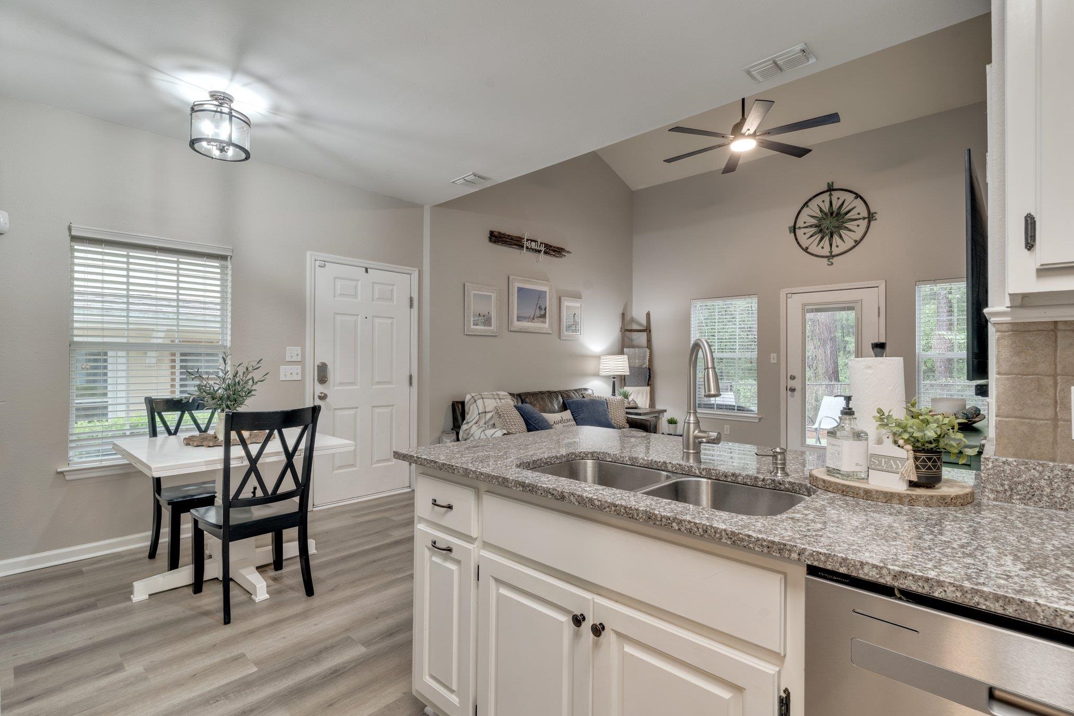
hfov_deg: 93.3
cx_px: 537
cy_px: 358
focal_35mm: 17
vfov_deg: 70.4
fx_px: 507
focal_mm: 17
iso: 100
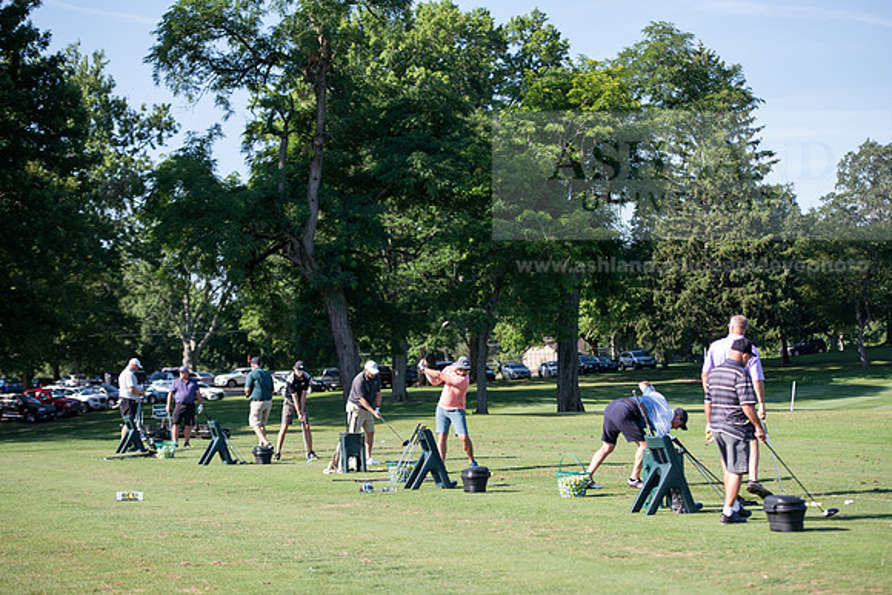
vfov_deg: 15.9
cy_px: 298
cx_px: 446
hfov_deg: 23.6
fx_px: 2131
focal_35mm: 86
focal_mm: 86
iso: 80
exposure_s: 1/400
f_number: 3.5
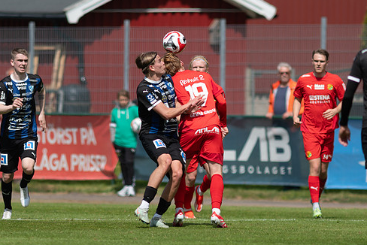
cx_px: 192
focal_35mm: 730
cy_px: 123
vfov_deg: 1.9
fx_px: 7446
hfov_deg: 2.8
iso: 100
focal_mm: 300
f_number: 3.2
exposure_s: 1/2000
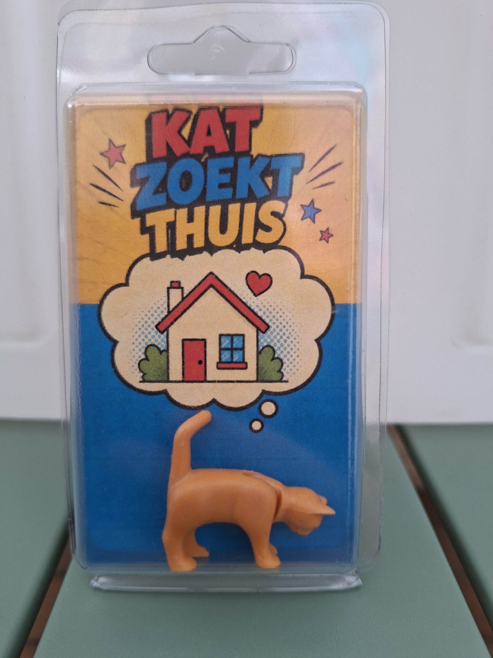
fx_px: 437
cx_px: 246
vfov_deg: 73.9
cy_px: 329
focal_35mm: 23
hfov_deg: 58.9
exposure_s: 1/100
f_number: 1.8
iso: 64
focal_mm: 5.54
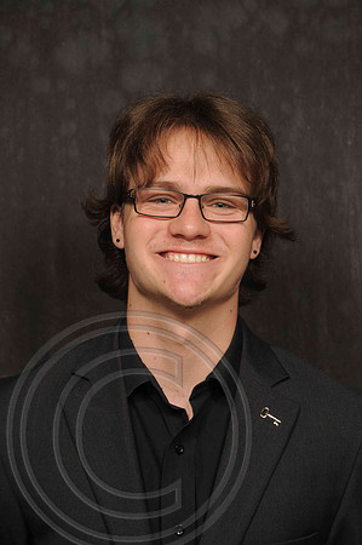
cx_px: 181
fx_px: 1701
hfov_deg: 12.2
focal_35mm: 112
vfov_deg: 18.2
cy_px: 272
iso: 200
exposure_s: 1/60
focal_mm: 75
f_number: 6.3
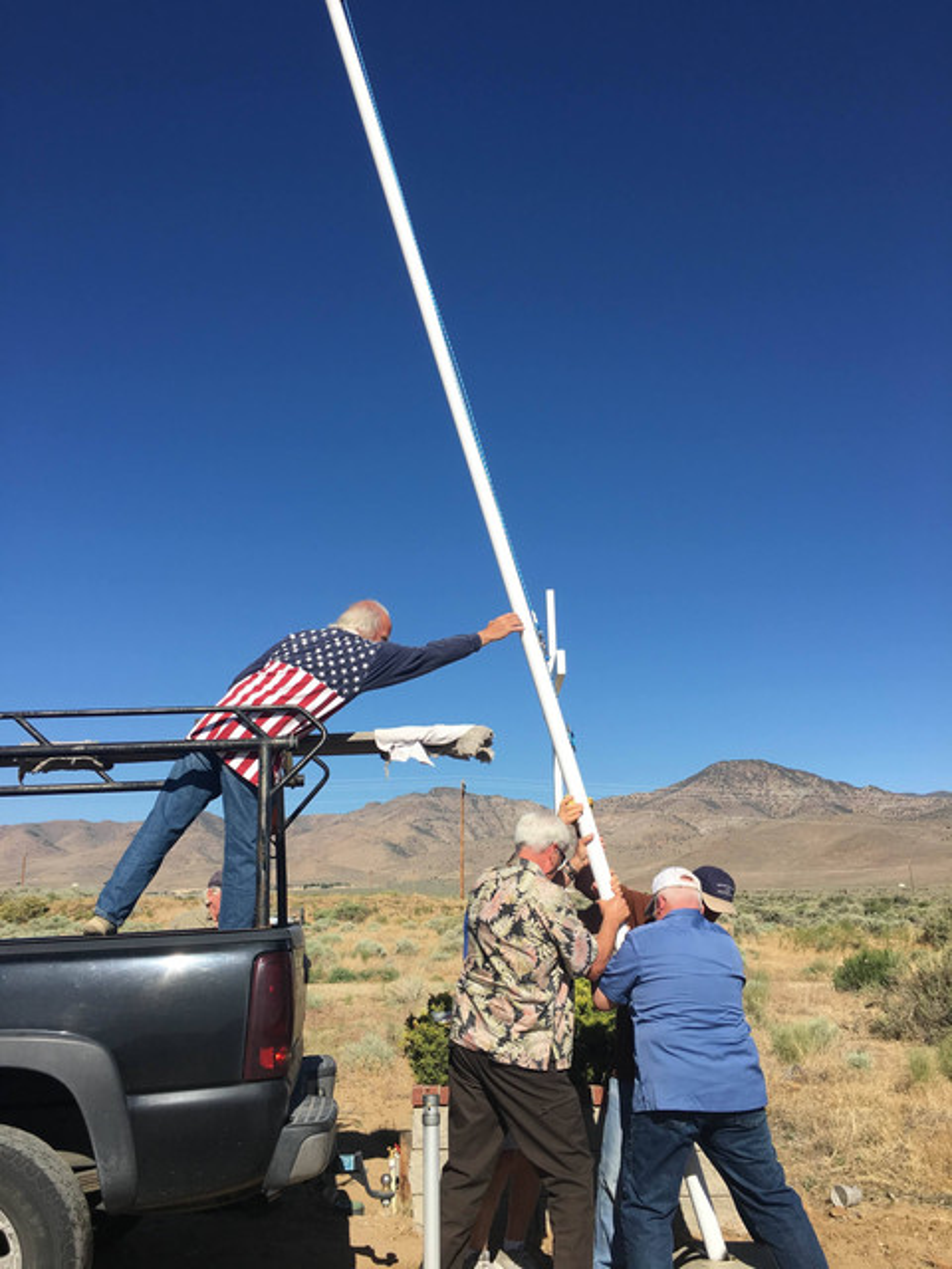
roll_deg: +0.5
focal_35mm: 29
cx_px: 476
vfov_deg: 61.7
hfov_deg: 48.2
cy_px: 634
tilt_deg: +13.5
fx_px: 1063
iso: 25
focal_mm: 4.15
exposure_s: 1/1923
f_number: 2.2
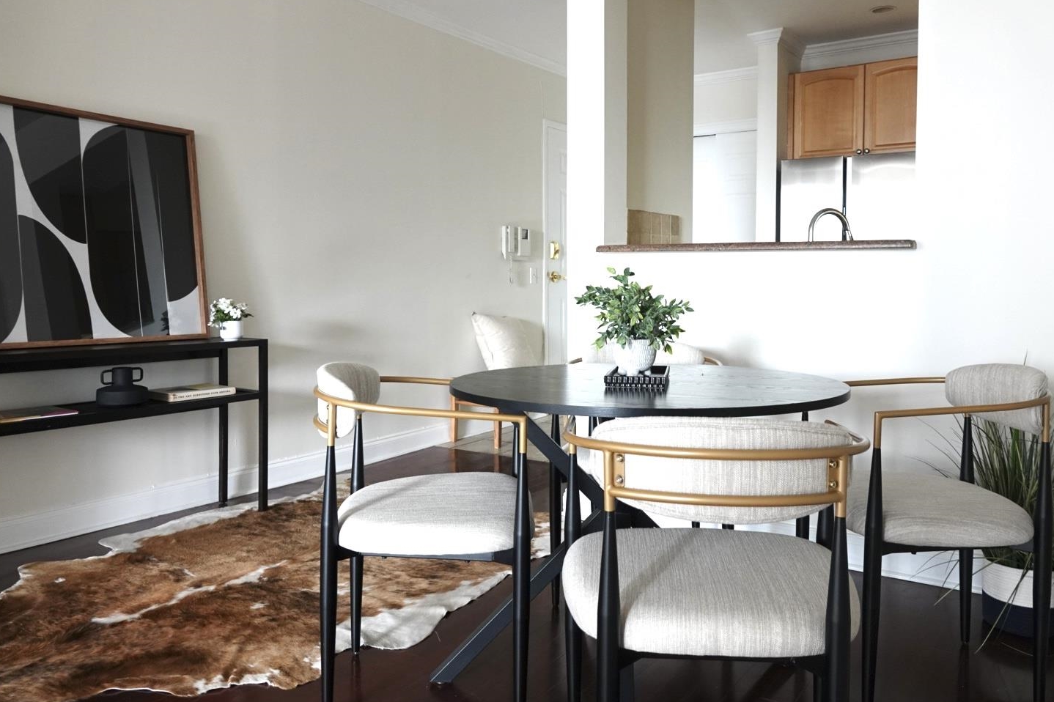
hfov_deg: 67.3
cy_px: 319
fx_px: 790
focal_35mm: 27
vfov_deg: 47.8
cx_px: 559
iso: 400
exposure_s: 1/30
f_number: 2.5
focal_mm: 8.82
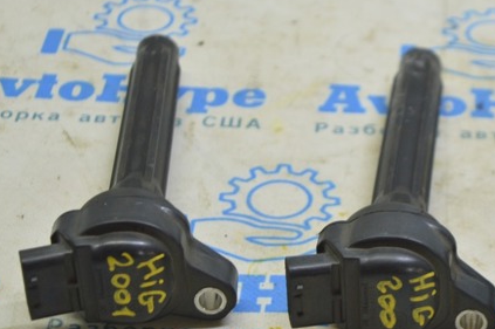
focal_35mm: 125
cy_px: 182
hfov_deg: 16.4
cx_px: 342
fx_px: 1713
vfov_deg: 11.0
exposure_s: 1/20
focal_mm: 55
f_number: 5.6
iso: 400
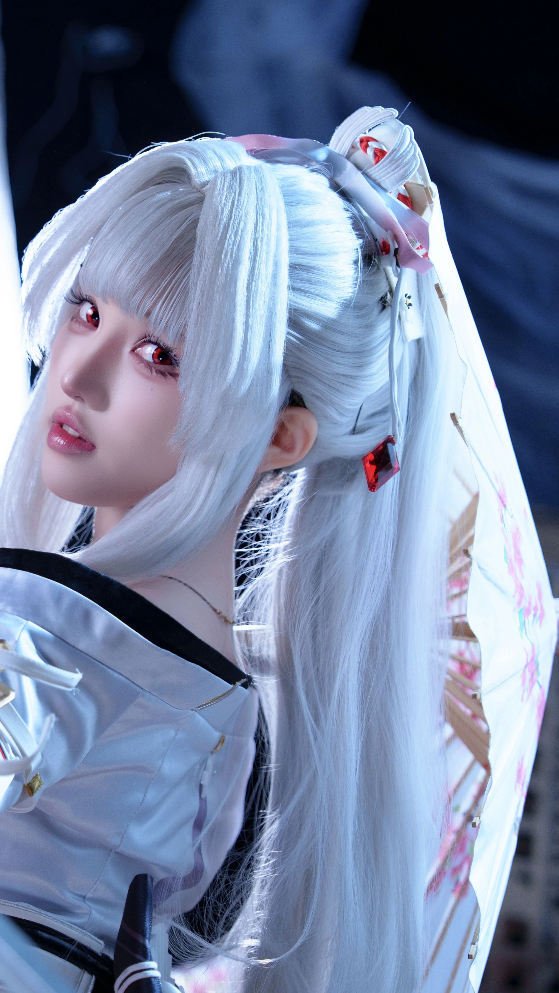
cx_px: 47
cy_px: 577
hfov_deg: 9.7
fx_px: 3294
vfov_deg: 17.1
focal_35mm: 125
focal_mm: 70
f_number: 2.8
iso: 800
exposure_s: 1/400
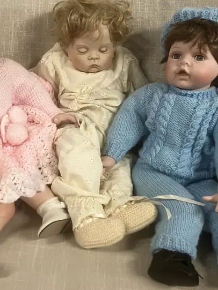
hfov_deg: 27.4
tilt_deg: -34.4
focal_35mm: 53
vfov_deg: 36.1
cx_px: 79
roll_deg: -1.7
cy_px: 123
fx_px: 445
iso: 125
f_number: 1.8
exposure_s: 1/50
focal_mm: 3.99
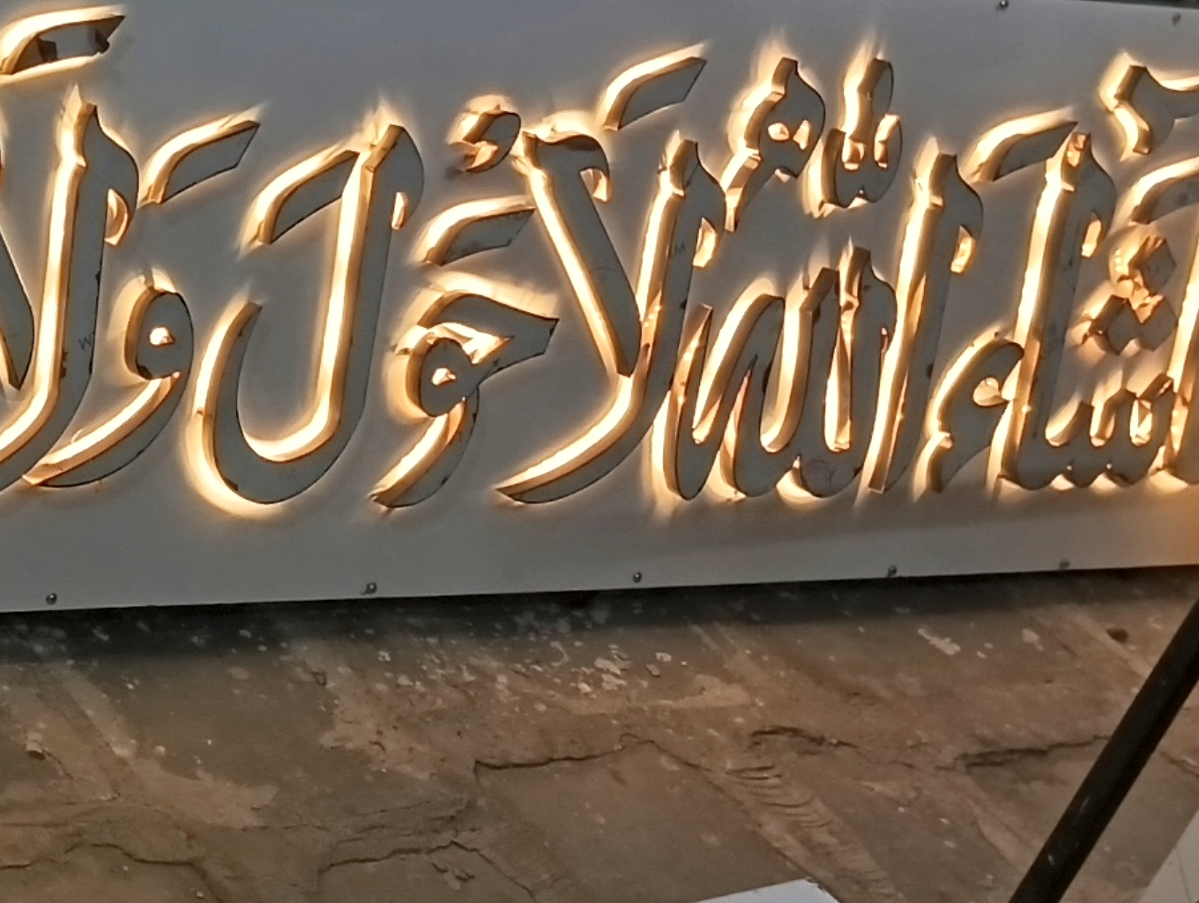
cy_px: 234
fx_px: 2914
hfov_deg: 21.9
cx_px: -155
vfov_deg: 17.5
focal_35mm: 84
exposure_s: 1/33.3
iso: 252
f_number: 1.8
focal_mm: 4.22
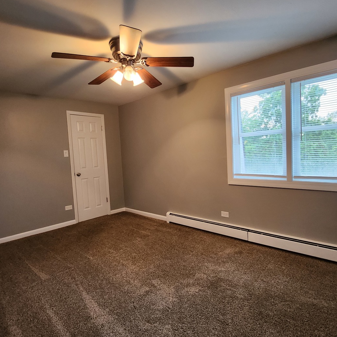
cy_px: 168
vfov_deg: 87.4
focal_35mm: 16
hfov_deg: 87.1
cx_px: 186
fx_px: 176
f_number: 2.2
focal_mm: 1.7
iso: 320
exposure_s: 1/30
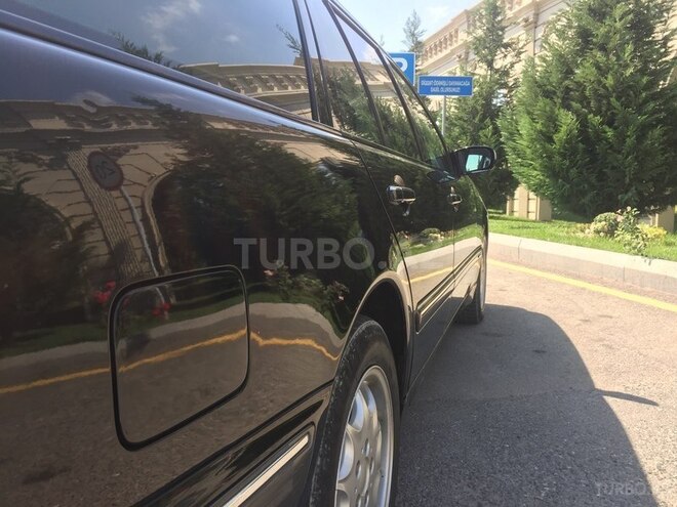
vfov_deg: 48.2
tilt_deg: -5.2
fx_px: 567
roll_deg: -0.7
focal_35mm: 29
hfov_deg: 61.7
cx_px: 338
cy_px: 254
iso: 32
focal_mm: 4.15
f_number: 2.2
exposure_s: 1/581
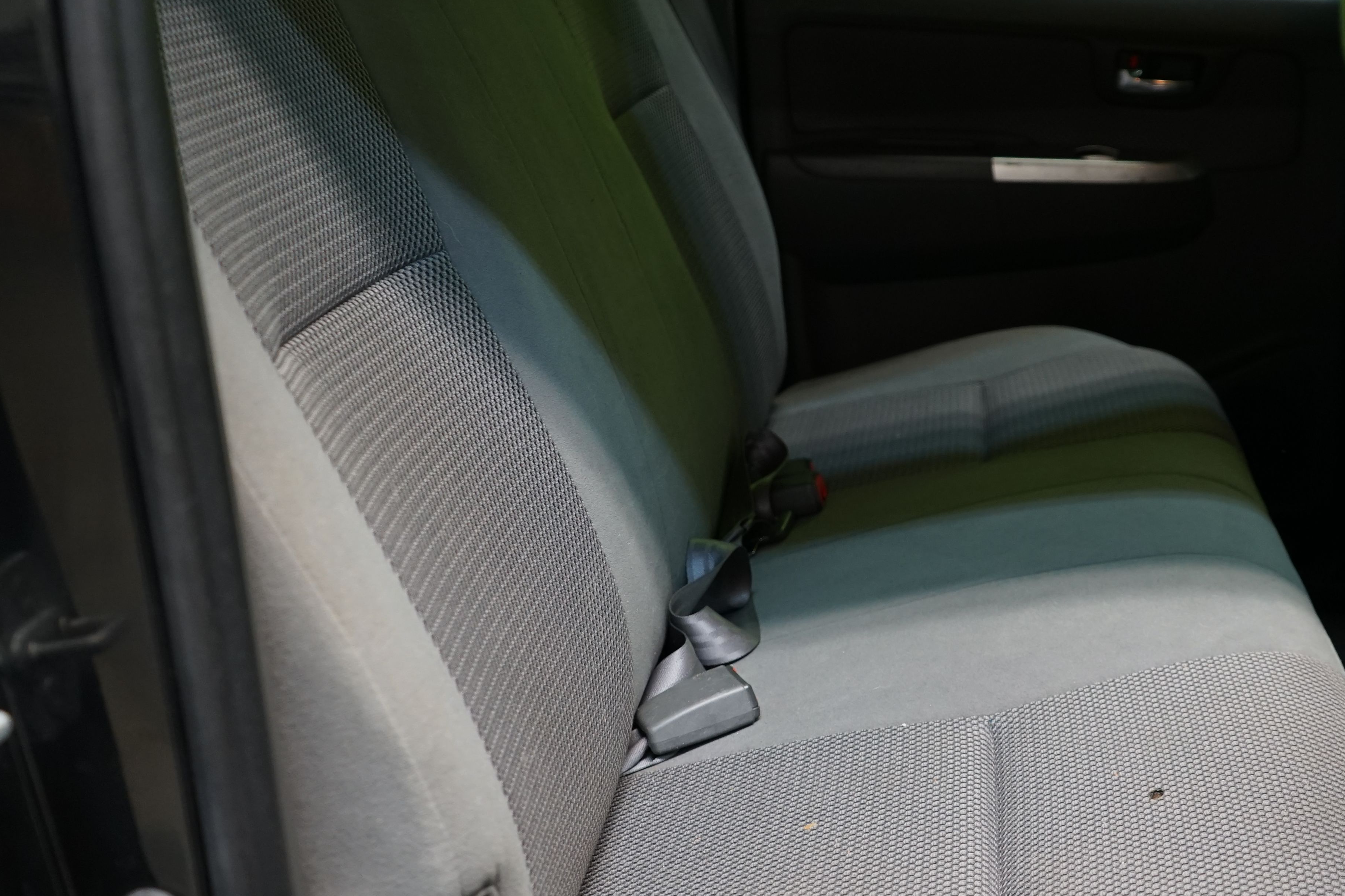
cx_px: 909
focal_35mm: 46
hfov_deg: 42.1
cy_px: 409
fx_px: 1719
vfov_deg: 29.2
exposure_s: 1/30
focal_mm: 28
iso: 800
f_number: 3.5
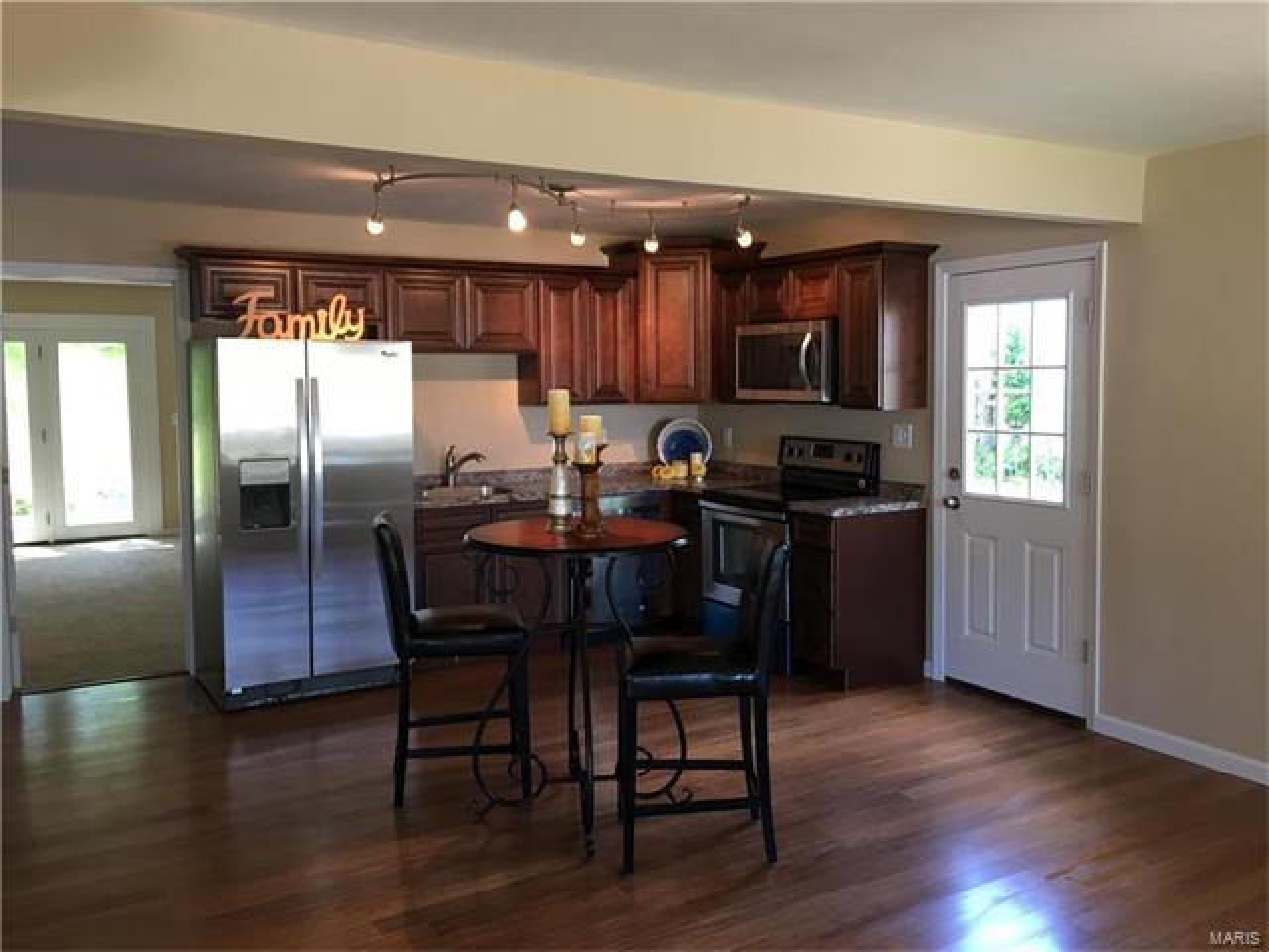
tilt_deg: -5.2
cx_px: 634
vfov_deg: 48.2
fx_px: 1063
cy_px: 476
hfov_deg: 61.7
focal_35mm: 29
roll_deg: +0.4
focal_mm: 4.15
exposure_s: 1/30
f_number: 2.2
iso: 50
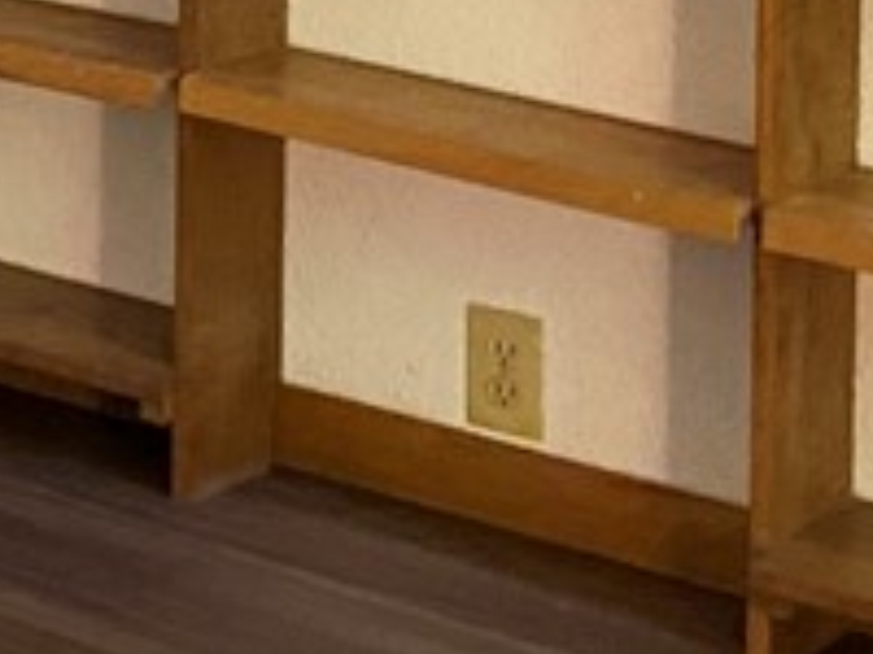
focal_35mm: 133
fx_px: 3354
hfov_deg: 12.5
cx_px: -1048
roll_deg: +0.1
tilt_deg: -3.1
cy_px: -619
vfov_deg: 10.3
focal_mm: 4.25
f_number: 1.8
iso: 640
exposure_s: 1/30
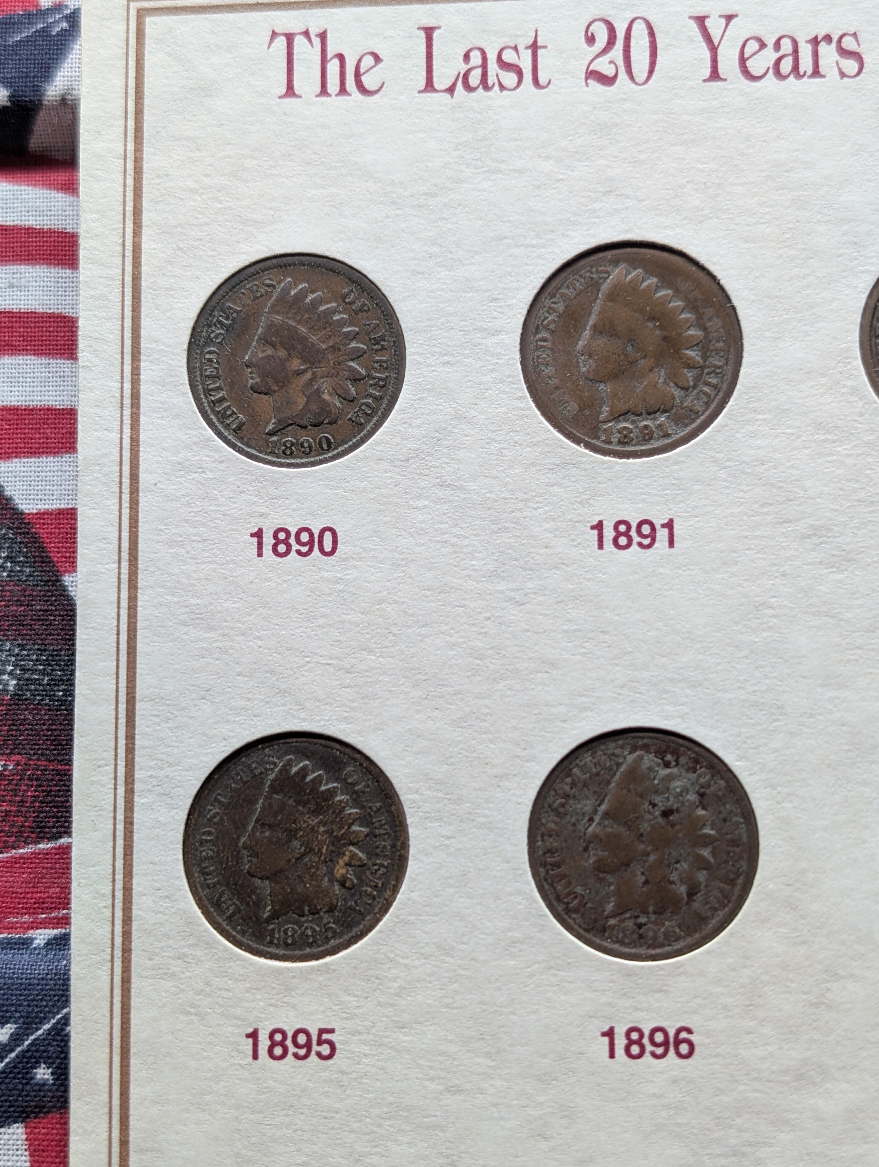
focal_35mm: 49
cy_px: 584
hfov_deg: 29.7
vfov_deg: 38.9
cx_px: 440
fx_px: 1655
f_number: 1.68
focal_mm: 6.9
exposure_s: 1/36.7
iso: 33
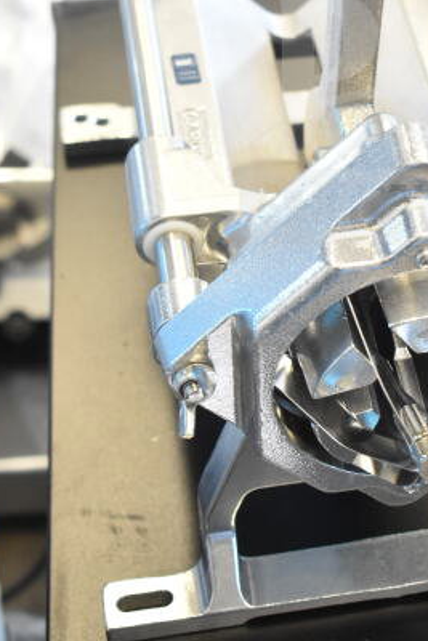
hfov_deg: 14.1
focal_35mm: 96
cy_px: 117
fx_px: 1710
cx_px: 418
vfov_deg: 21.0
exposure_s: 1/80
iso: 1600
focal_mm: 28
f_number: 4.5
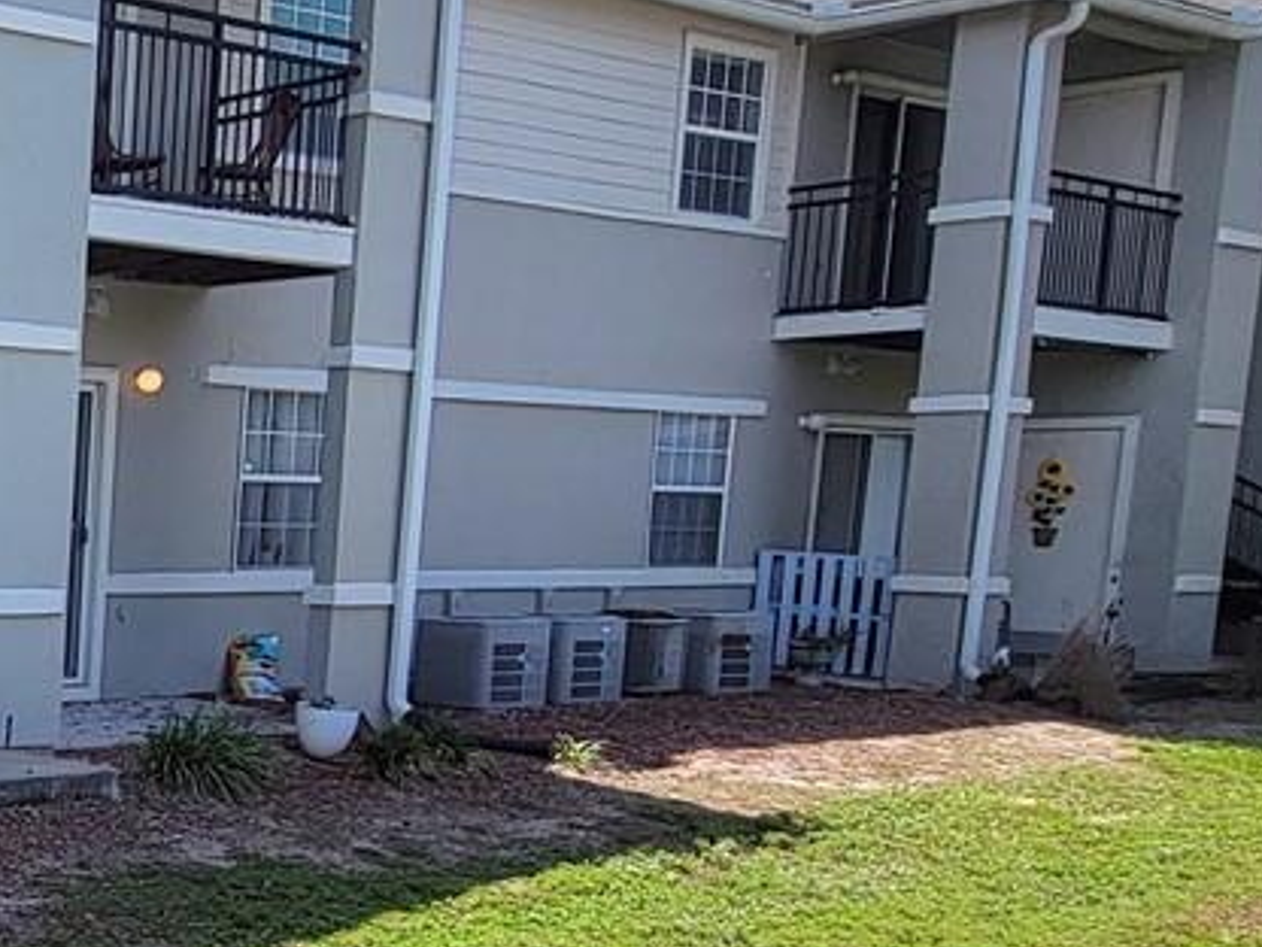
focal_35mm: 50
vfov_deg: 29.0
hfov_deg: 27.9
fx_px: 1823
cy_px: 385
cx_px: -564
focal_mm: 2.2
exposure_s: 1/1087
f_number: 2.2
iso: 50
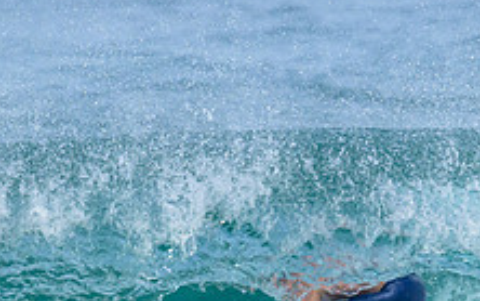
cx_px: 511
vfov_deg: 0.6
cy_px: 369
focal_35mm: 2100
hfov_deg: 1.0
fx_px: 27485
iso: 800
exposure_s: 1/2000
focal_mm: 600
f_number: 11
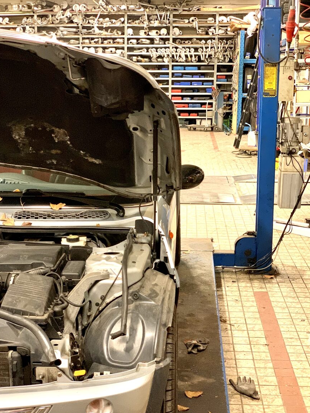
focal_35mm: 54
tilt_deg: -12.3
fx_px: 645
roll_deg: -0.1
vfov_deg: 35.5
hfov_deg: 27.0
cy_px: 214
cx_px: 153
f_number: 2.4
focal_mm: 6
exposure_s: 1/33
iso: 500
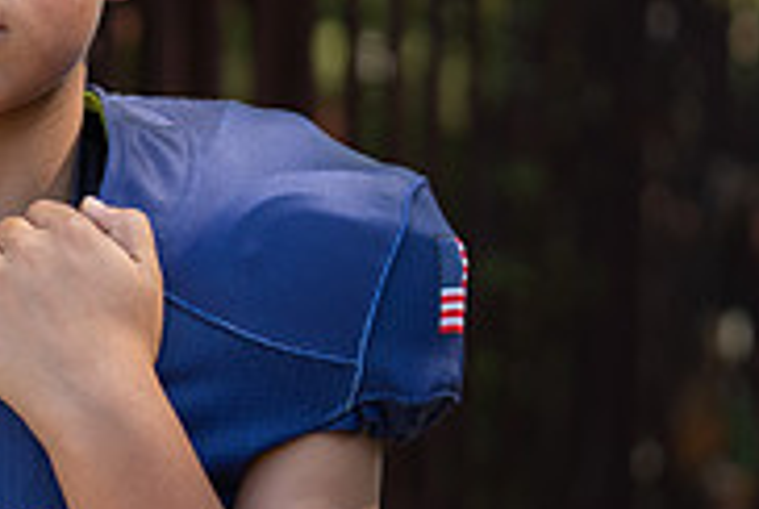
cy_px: 236
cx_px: -96
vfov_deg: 6.0
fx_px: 4857
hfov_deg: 8.9
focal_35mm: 230
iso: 100
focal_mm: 70
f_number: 2.8
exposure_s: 1/320
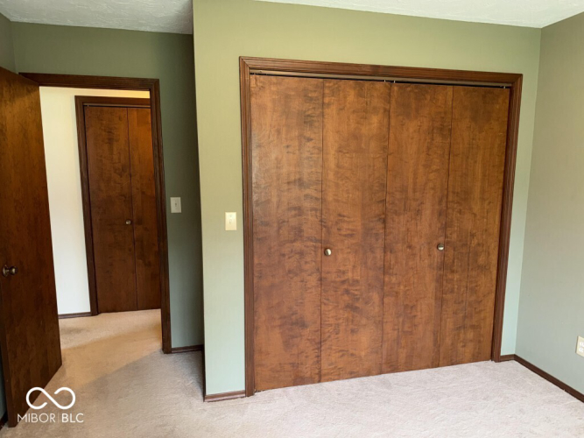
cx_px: 292
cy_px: 219
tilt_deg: -8.5
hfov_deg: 71.6
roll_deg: +0.2
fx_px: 405
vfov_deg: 56.8
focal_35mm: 24
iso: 80
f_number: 1.78
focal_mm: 6.76
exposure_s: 1/22
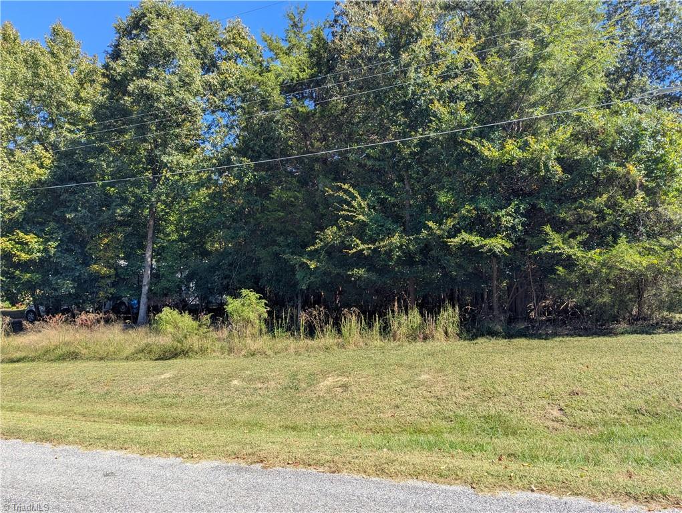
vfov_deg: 56.9
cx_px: 341
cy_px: 256
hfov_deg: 71.5
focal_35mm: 24
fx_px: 473
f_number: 1.85
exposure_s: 1/786
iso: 45
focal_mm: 6.81
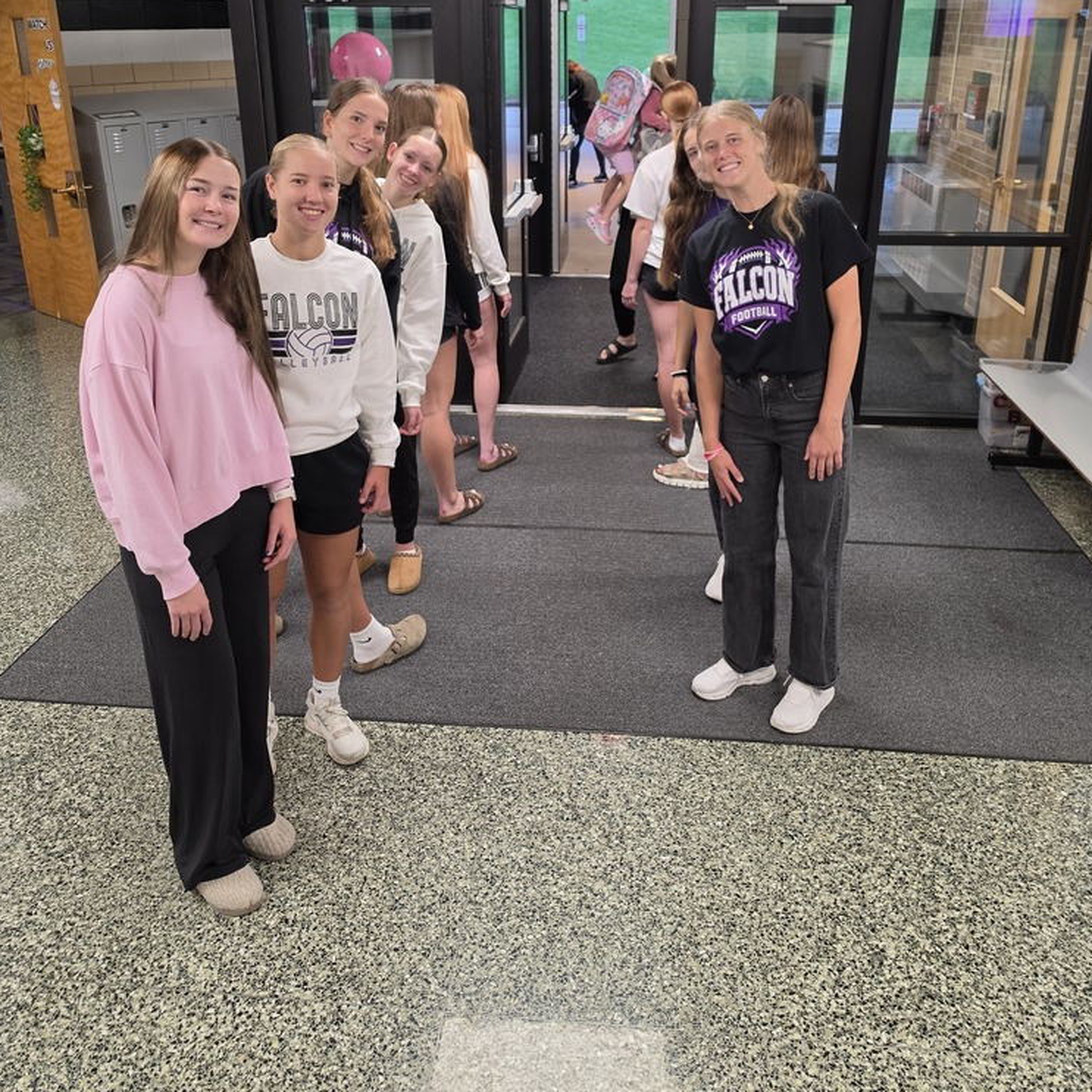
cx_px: 560
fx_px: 999
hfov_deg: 57.3
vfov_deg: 56.4
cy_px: 387
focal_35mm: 28
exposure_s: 1/120
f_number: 1.4
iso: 160
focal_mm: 6.5
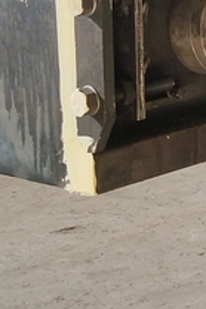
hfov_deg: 7.2
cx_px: 482
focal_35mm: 180
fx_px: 1542
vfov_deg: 10.9
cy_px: -183
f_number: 1.8
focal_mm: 3.95
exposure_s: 1/100
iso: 163
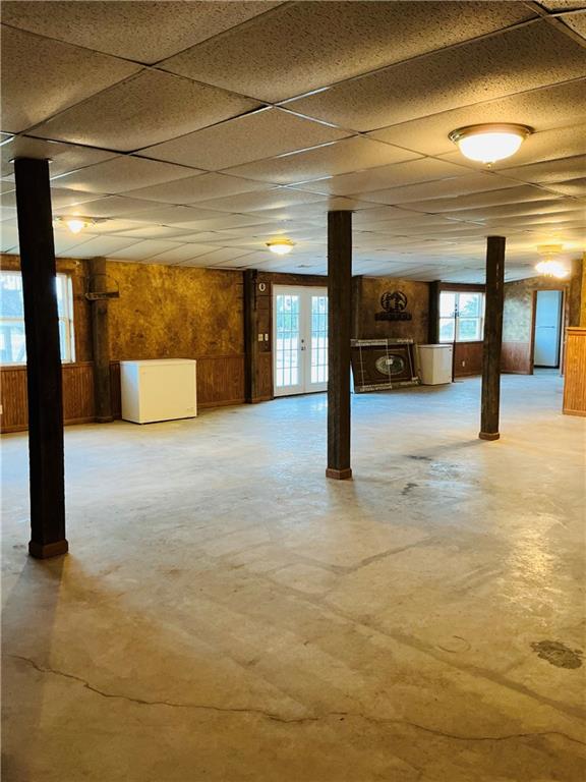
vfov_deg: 63.4
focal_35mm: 28
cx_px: 293
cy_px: 391
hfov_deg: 49.7
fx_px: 632
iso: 200
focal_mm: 3
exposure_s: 1/40
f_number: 1.8
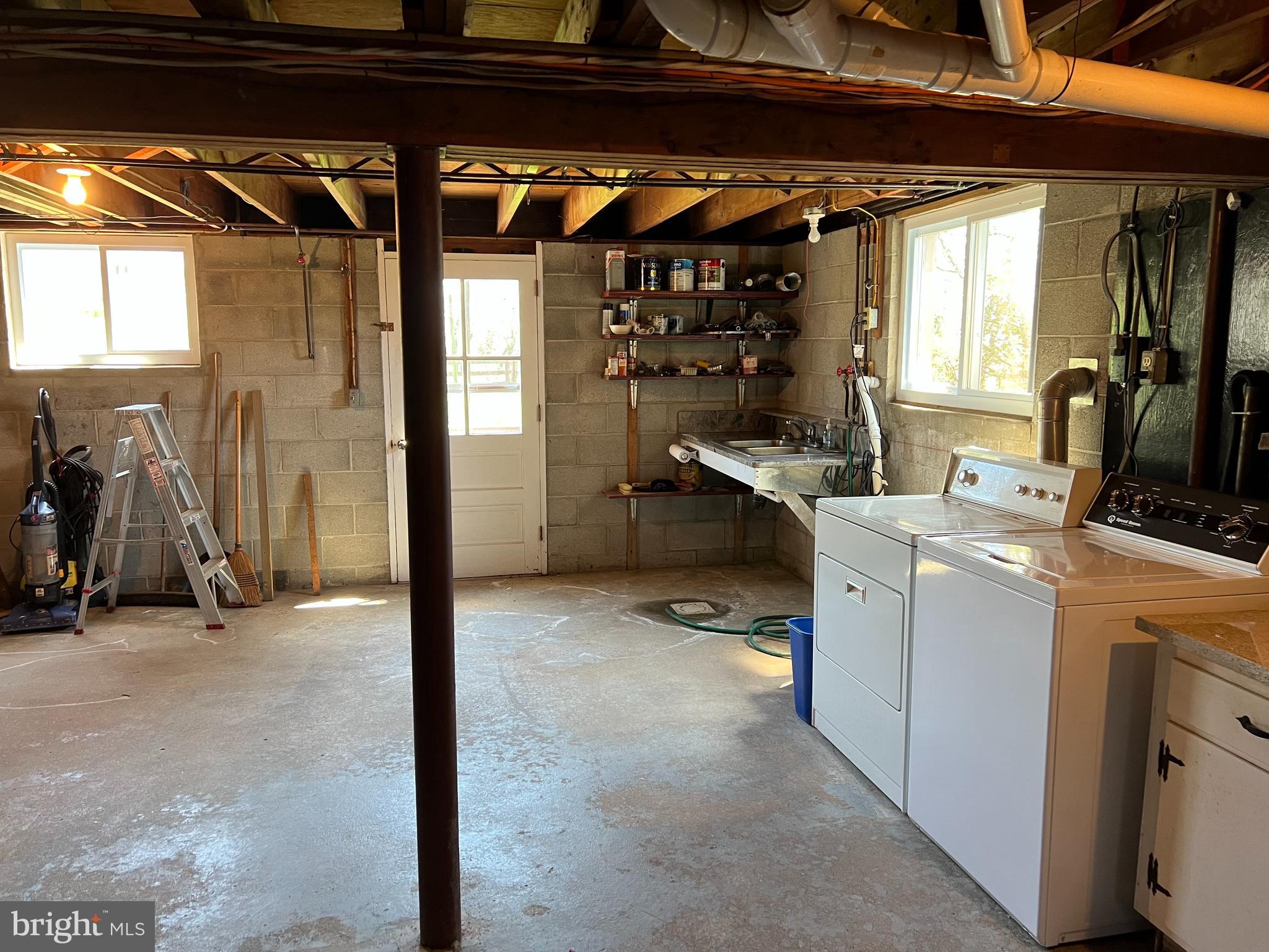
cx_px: 634
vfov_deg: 53.1
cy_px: 476
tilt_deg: -8.2
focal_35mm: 26
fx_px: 953
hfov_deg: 67.3
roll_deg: +0.2
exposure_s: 1/60
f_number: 1.5
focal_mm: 5.7
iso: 160
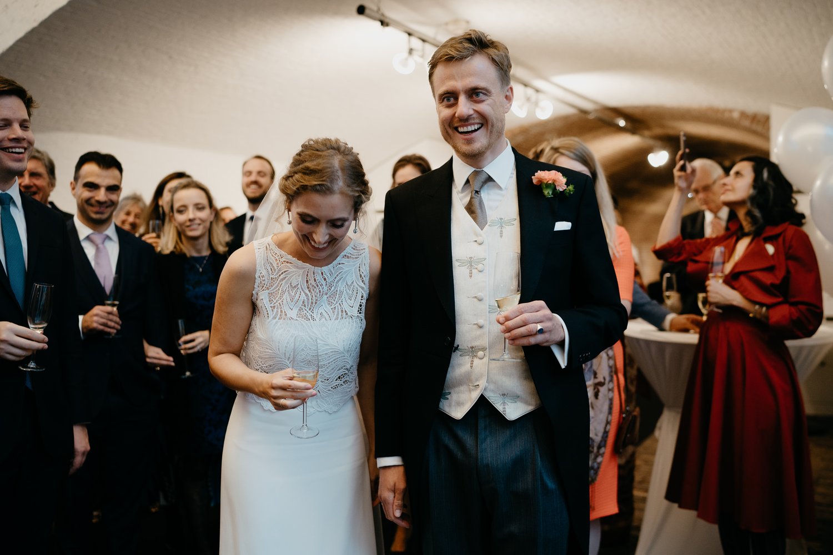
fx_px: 810
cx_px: 416
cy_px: 278
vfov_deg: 37.9
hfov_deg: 54.4
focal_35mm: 35
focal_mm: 35
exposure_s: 1/160
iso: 1250
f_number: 2.2
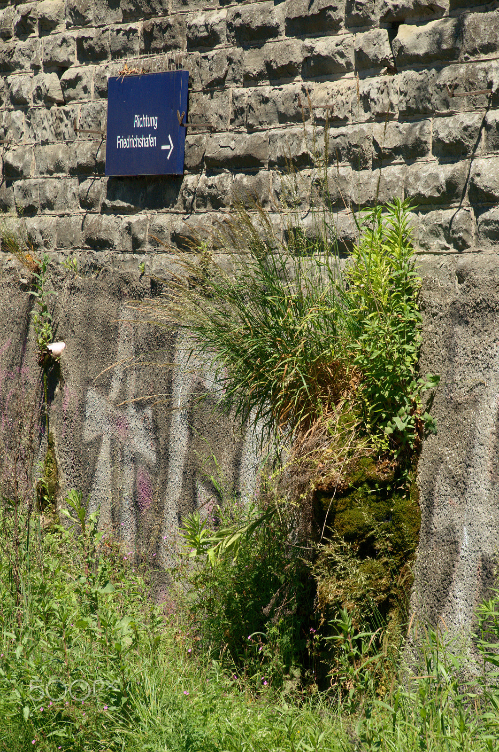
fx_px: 3439
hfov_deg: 8.3
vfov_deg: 12.5
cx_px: 250
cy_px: 376
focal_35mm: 165
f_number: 10
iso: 200
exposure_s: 1/200
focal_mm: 110
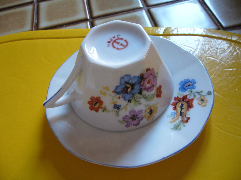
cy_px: 90
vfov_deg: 40.7
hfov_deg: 52.6
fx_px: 244
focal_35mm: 35
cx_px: 120
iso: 200
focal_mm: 5.8
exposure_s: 1/8
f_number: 2.8
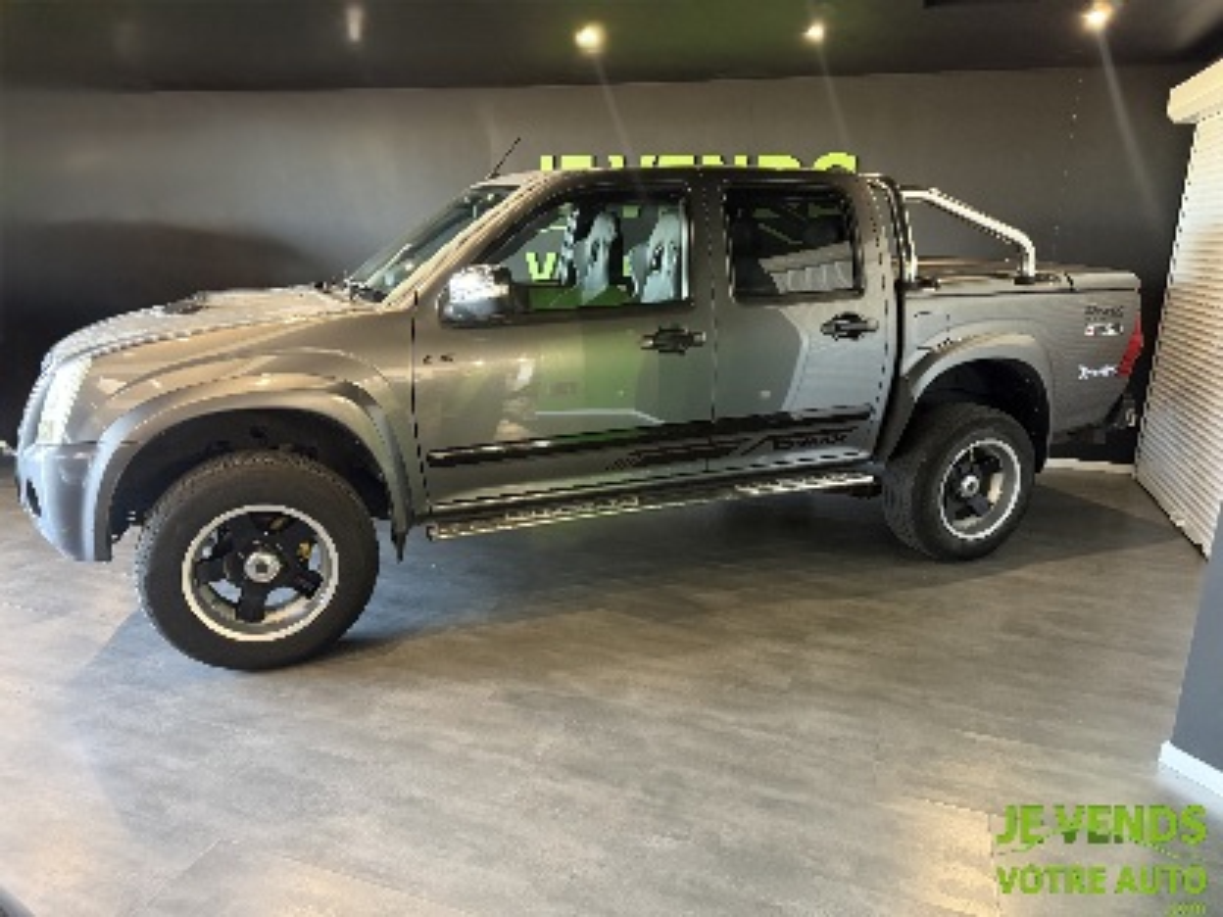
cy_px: 458
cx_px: 612
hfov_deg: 71.6
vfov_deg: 56.8
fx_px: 848
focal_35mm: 24
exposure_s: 1/33
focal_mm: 6.76
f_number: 1.78
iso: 640
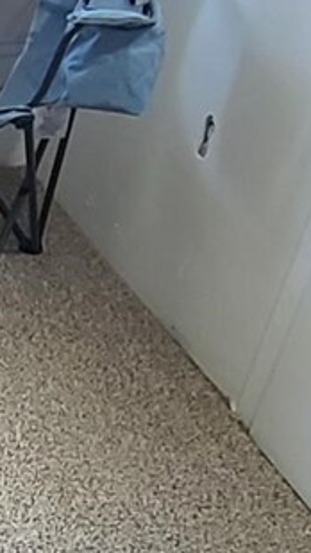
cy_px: 589
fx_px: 1377
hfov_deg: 9.9
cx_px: -602
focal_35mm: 94
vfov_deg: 21.6
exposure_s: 1/60
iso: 250
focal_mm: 2.2
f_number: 2.2
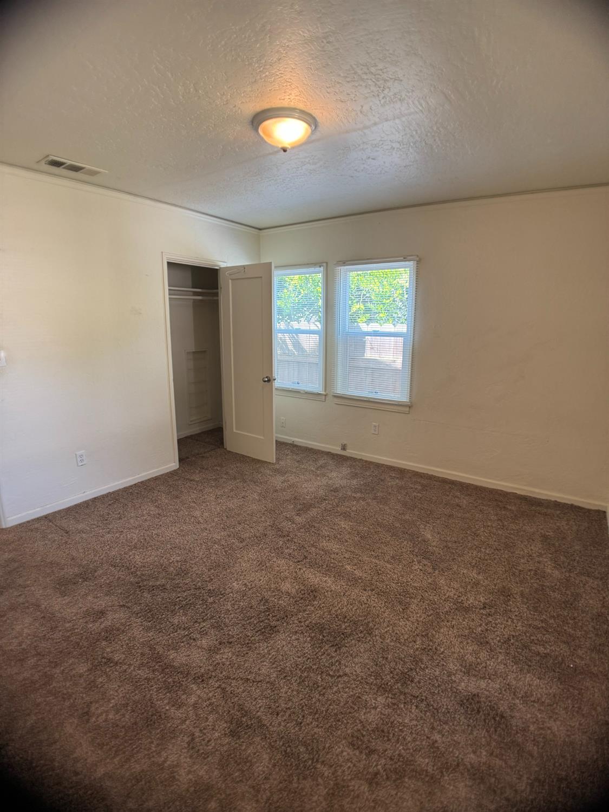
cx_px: 304
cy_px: 406
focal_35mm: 24
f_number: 1.78
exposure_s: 1/60
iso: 160
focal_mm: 6.76
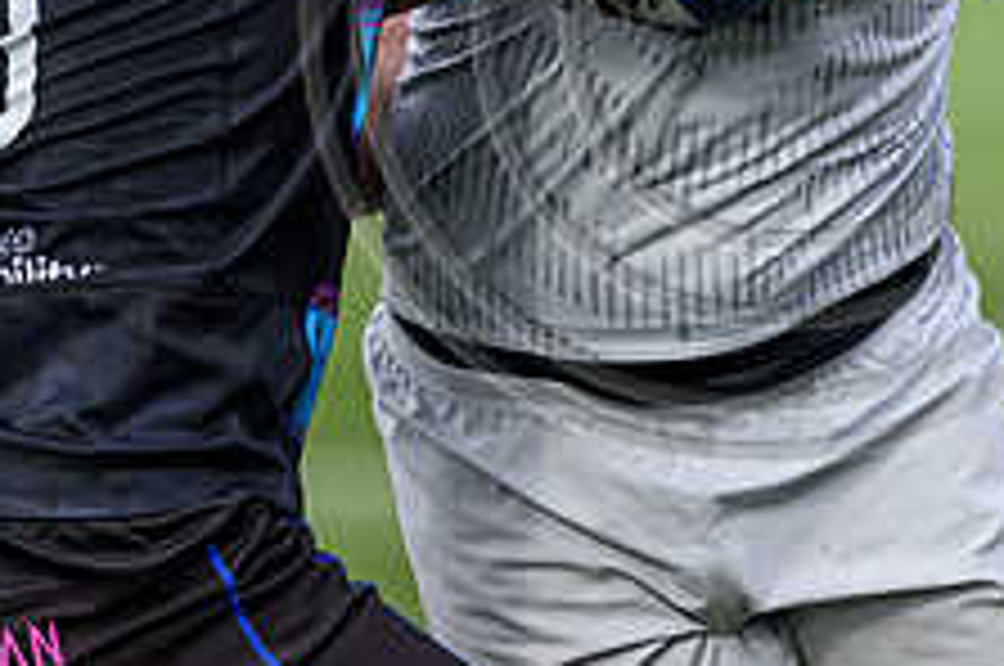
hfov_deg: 1.7
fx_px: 33780
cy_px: 9
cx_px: 516
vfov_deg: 1.1
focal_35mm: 1213
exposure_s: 1/2000
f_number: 4
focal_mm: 400
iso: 640
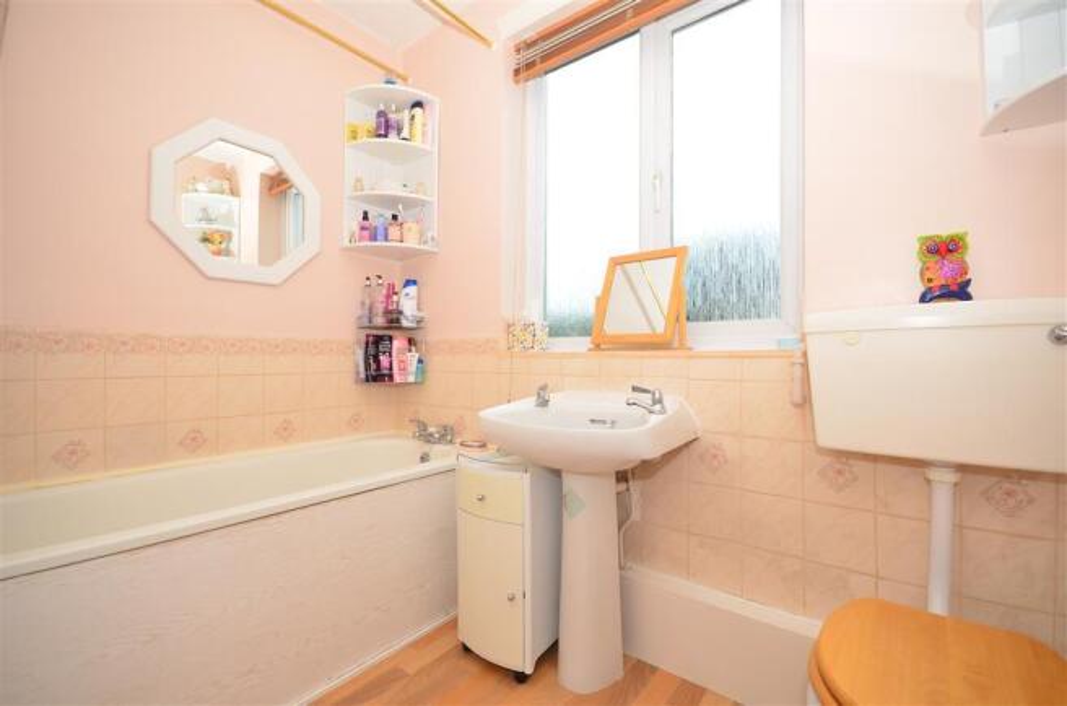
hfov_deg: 100.5
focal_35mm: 15
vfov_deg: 77.0
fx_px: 444
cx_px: 534
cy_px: 353
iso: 200
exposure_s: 1/160
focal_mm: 10
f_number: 6.3
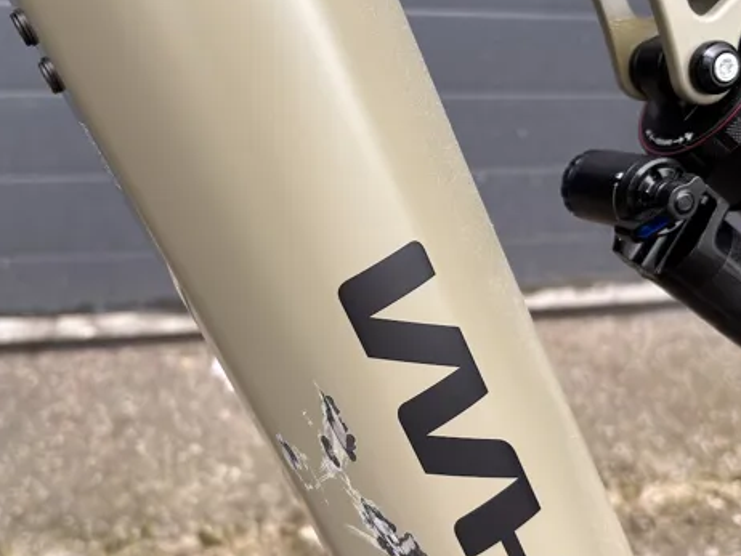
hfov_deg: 42.0
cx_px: 353
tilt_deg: -25.9
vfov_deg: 32.1
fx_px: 964
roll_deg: -1.2
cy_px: 325
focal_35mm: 45
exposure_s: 1/278
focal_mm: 5.96
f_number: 1.6
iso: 50
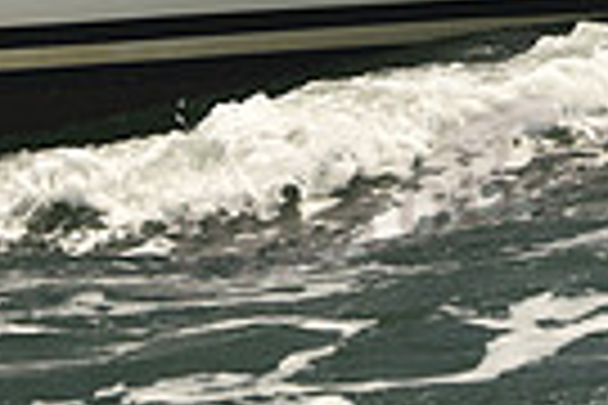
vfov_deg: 2.8
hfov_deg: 4.1
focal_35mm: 497
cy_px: -439
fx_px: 8393
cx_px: -63
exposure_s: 1/640
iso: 250
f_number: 7.1
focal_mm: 116
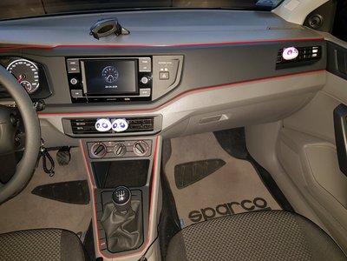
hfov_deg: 67.3
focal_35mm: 26
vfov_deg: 53.1
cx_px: 174
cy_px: 130
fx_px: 261
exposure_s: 1/10
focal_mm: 4.3
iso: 125
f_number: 1.7
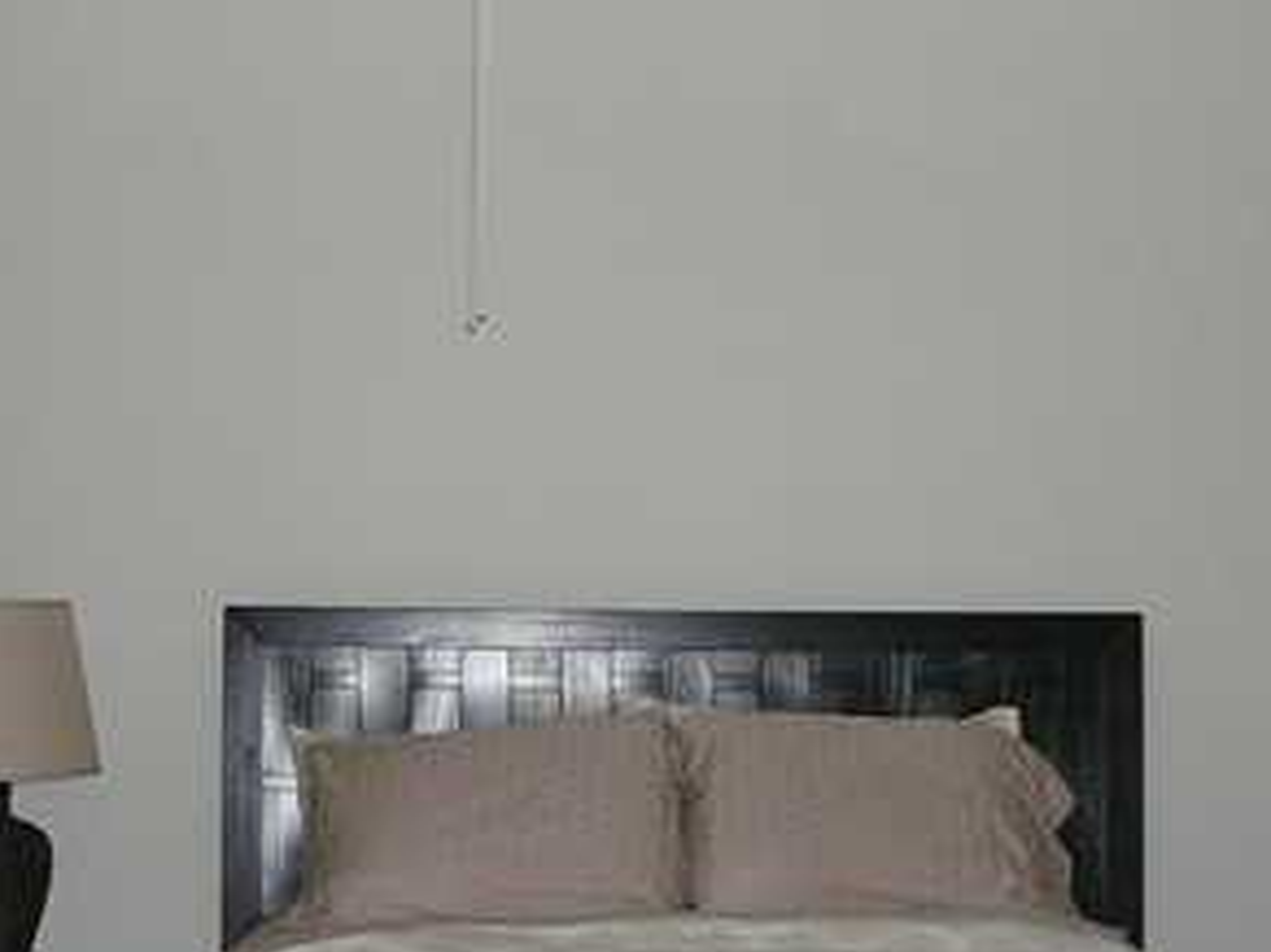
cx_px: 611
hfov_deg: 25.3
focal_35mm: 77
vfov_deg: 19.1
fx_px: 2826
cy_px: 590
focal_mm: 5.2
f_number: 2.8
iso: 250
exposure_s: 1/30
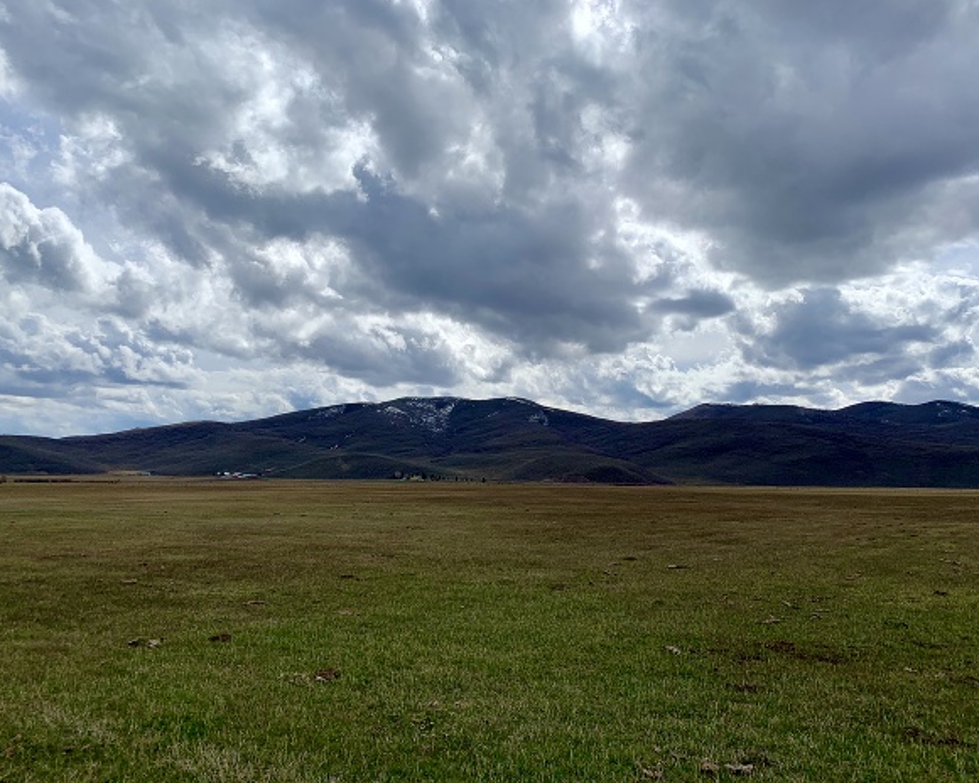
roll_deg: +0.5
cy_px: 381
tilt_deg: +7.0
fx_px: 811
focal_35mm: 28
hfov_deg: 62.2
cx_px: 498
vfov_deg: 51.5
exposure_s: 1/5714
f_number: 1.8
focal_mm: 4.25
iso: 25
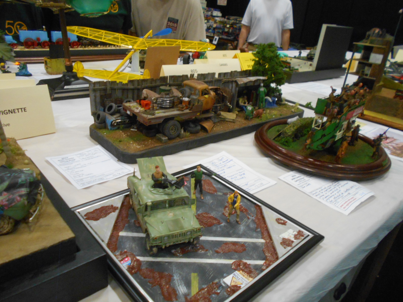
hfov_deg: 67.3
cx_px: 202
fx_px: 303
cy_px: 151
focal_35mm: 26
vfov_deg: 53.1
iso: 400
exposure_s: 1/25
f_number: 3.2
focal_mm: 4.6
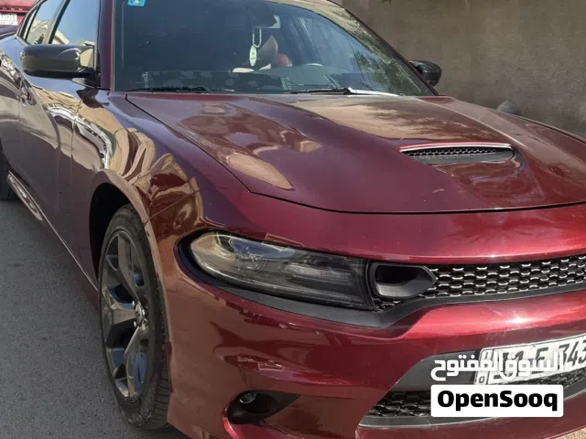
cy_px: 220
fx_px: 406
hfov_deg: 71.6
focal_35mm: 24
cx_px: 293
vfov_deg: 56.8
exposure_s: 1/1779
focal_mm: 6.86
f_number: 1.78
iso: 80
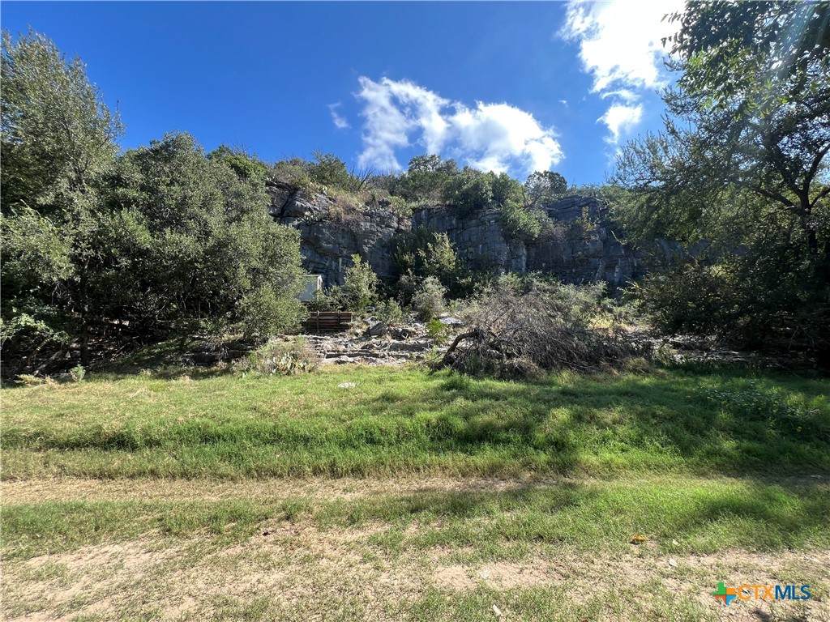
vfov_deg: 89.9
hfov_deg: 106.2
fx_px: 312
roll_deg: +1.4
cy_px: 311
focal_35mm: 13
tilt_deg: +9.0
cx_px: 415
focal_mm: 1.57
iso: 32
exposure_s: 1/399
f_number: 1.8
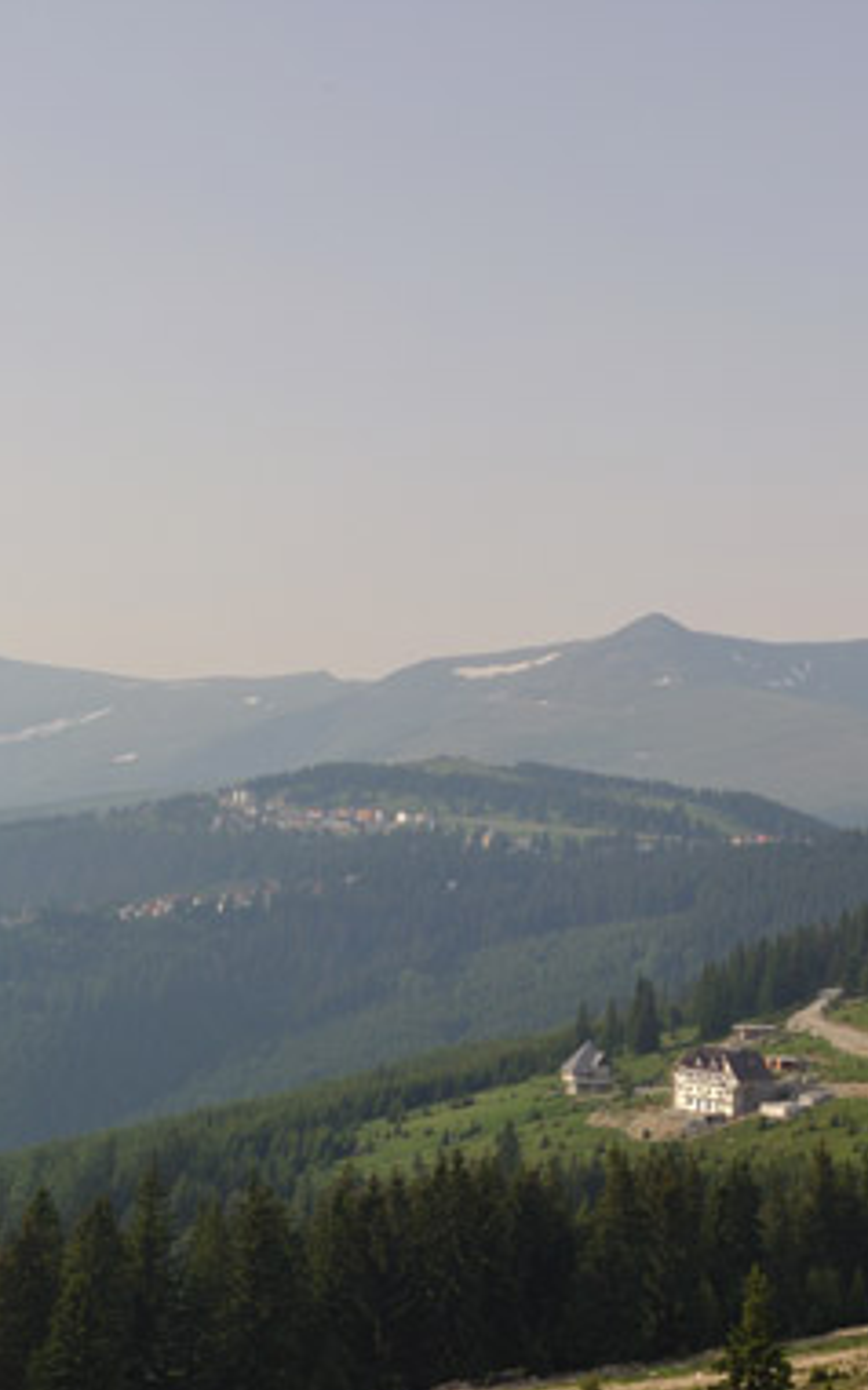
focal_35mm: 70
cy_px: 688
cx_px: 912
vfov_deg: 29.5
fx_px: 2643
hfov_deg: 18.1
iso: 200
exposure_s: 1/400
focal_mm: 29
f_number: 9
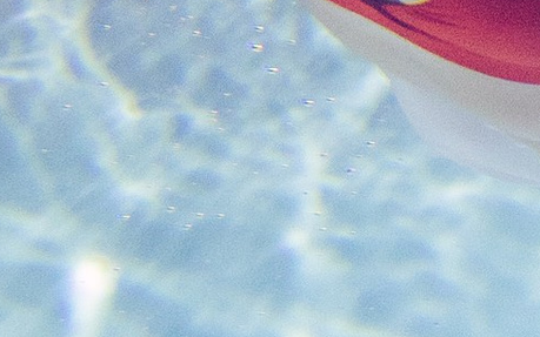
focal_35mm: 205
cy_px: 178
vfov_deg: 6.4
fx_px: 3017
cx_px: 434
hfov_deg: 10.2
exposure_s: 1/320
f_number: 4
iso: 1000
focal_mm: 24
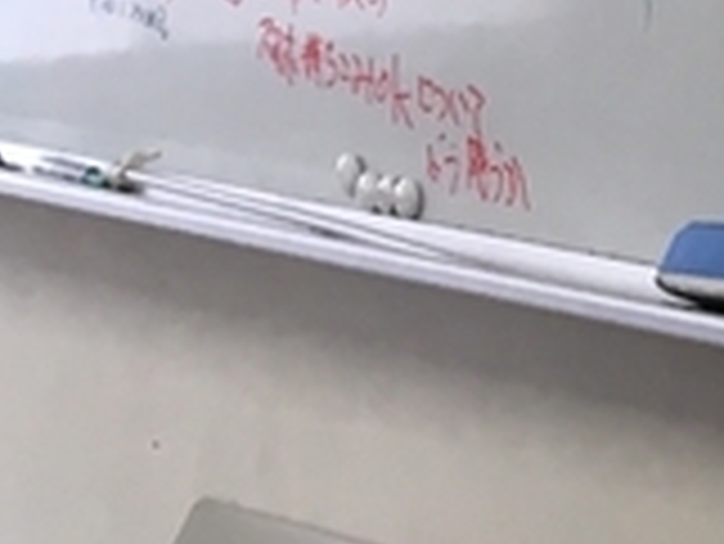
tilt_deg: +4.1
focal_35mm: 184
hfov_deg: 9.3
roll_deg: -0.5
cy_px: -513
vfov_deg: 7.8
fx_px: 3851
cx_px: 1884
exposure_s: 1/40
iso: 32
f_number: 2.2
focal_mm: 4.15
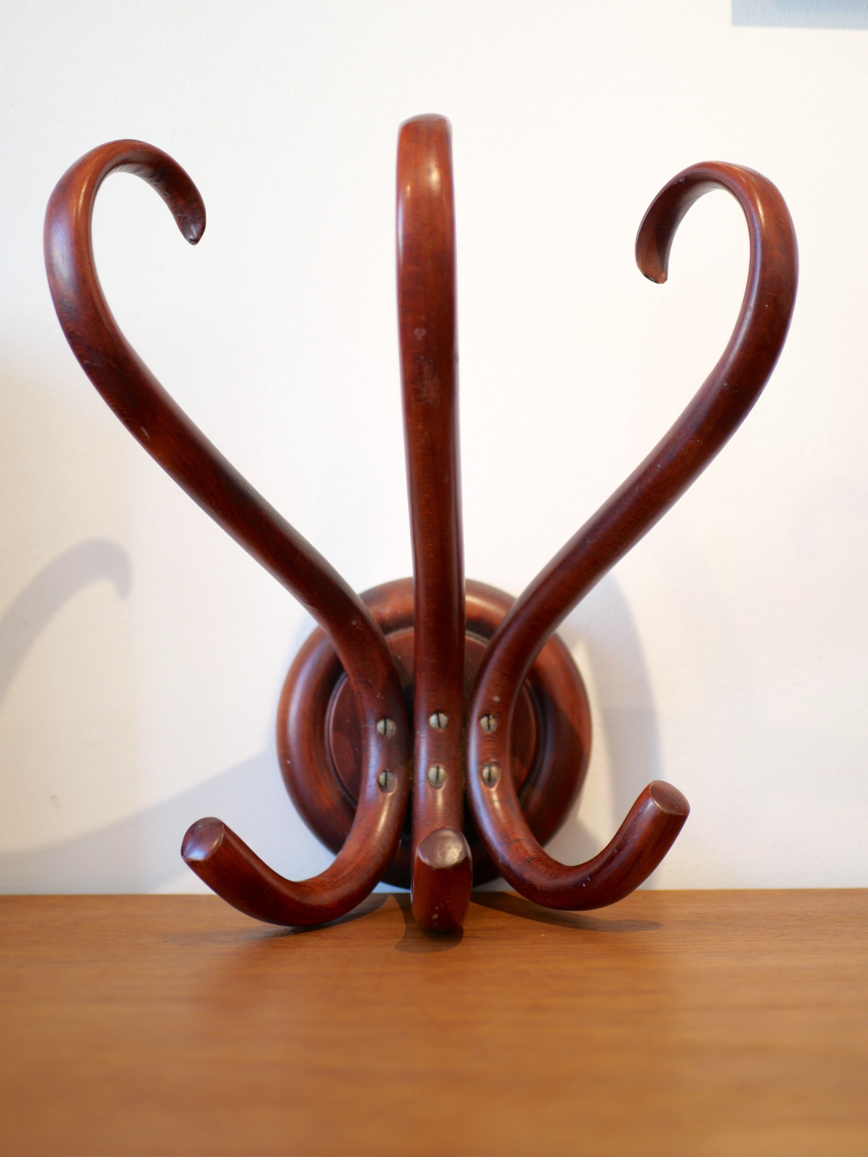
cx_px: 434
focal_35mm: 50
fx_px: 1672
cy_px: 578
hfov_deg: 29.1
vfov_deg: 38.2
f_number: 1.7
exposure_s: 1/60
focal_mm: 25
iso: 200
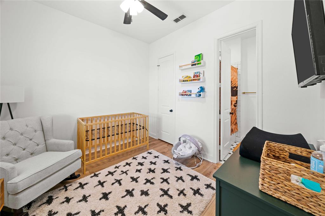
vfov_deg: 90.0
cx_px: 162
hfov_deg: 112.6
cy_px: 108
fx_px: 108
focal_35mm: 12
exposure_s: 1/3.33
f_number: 9
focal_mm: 12
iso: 400
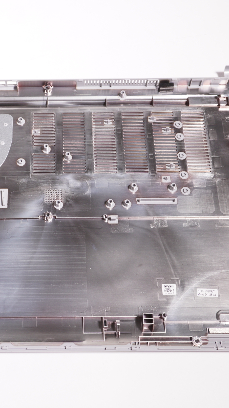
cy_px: 205
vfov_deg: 38.0
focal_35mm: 55
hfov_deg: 21.7
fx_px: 591
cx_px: 46
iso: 160
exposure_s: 1/13
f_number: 5.6
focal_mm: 23
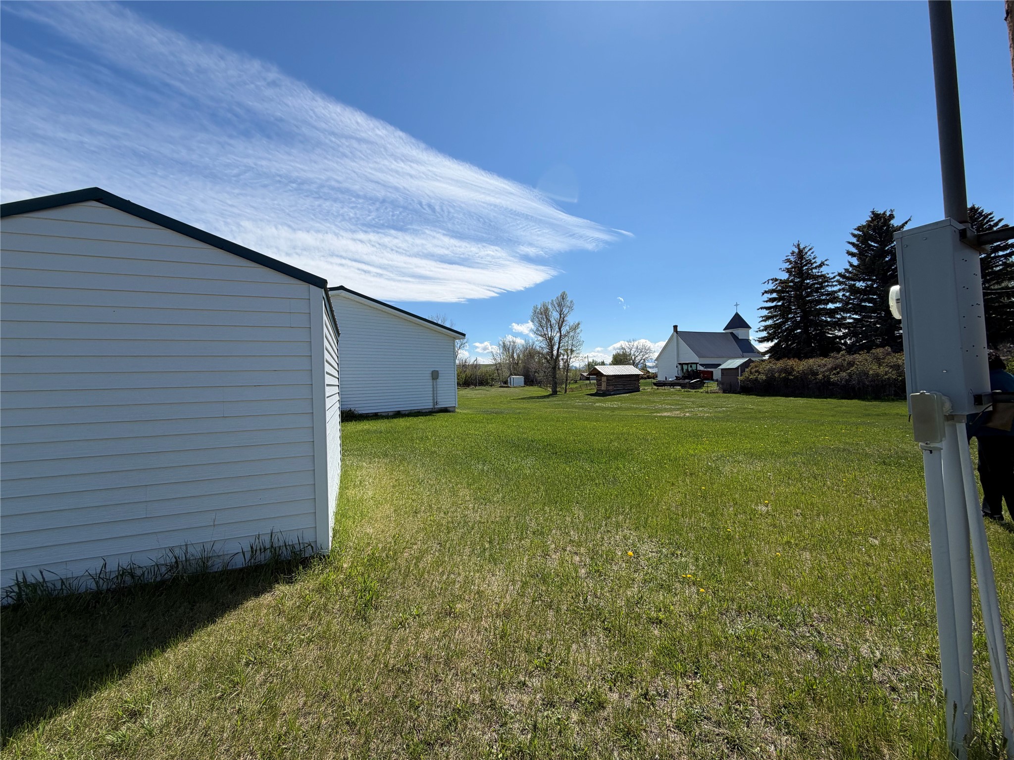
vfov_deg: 85.7
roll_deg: +2.6
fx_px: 410
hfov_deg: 102.1
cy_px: 380
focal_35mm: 14
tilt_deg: +0.2
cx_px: 507
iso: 20
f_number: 2.2
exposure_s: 1/1068
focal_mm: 2.22
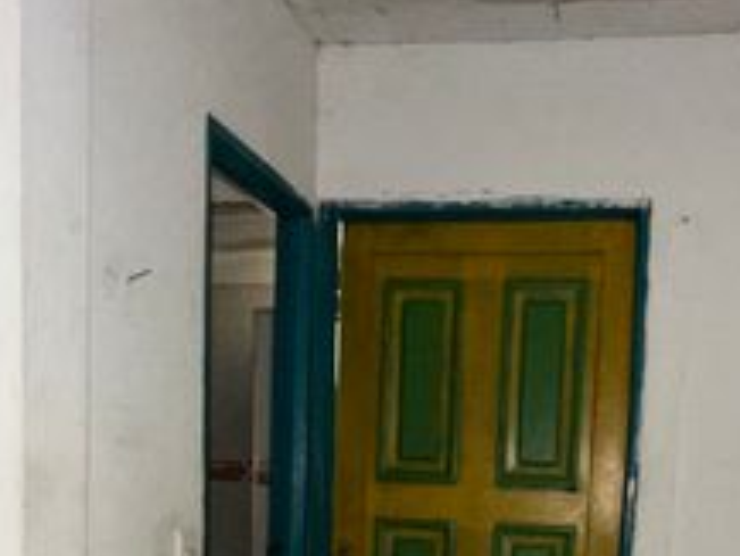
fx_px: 920
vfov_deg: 30.9
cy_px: 570
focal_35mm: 43
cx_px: 448
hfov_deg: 43.6
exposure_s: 1/60
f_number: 2.2
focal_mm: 2.22
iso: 320
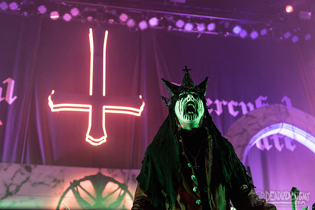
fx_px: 448
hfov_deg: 38.7
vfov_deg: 26.4
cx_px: 145
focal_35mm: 51
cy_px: 118
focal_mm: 44
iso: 2000
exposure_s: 1/320
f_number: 3.2
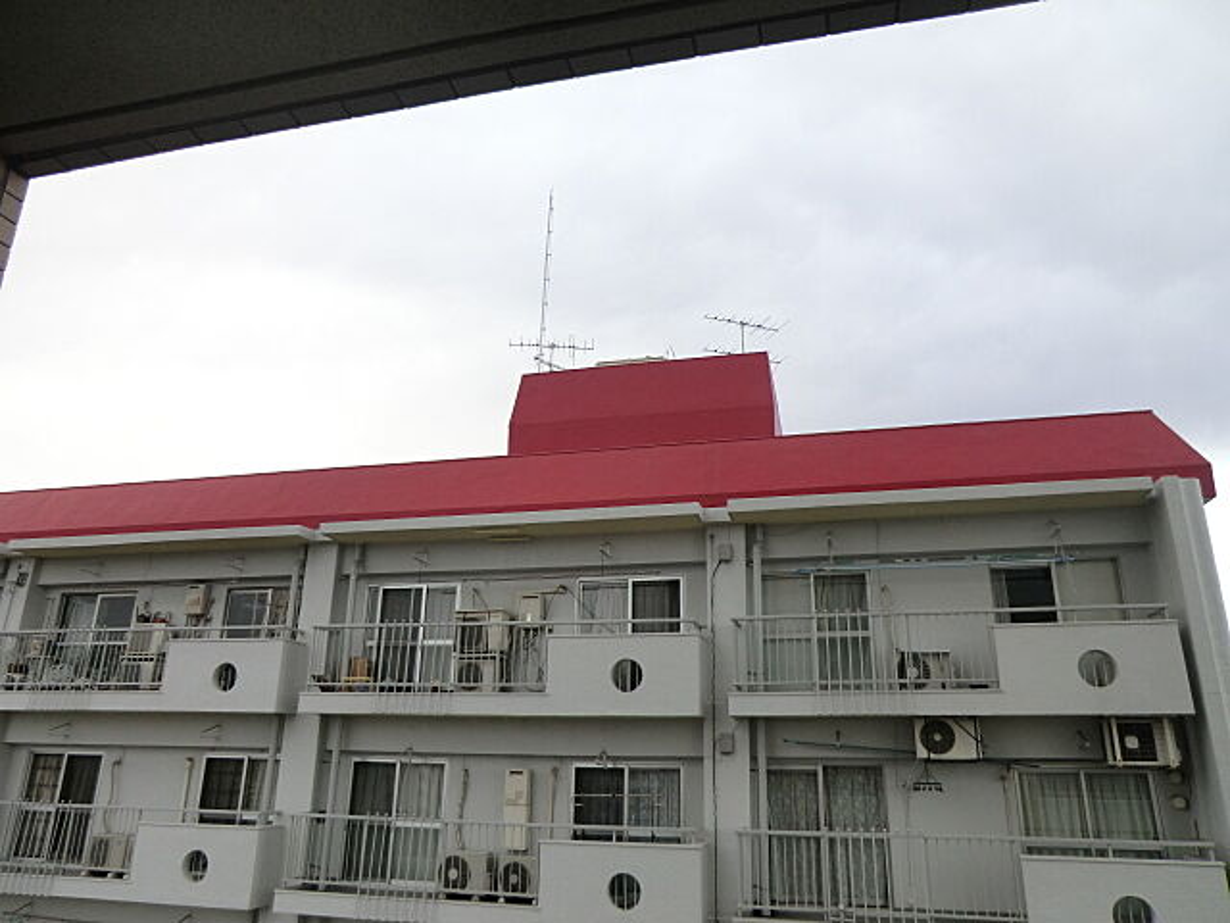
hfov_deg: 71.6
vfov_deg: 56.8
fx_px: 853
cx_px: 615
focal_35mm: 24
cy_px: 462
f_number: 3.2
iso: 80
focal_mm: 4.3
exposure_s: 1/125
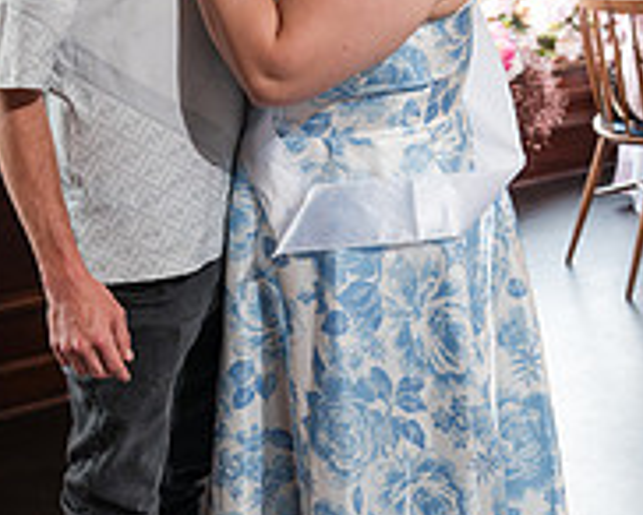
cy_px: 148
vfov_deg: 18.9
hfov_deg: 23.4
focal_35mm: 81
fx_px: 1543
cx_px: 194
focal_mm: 35
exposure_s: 1/250
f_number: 4
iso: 1250
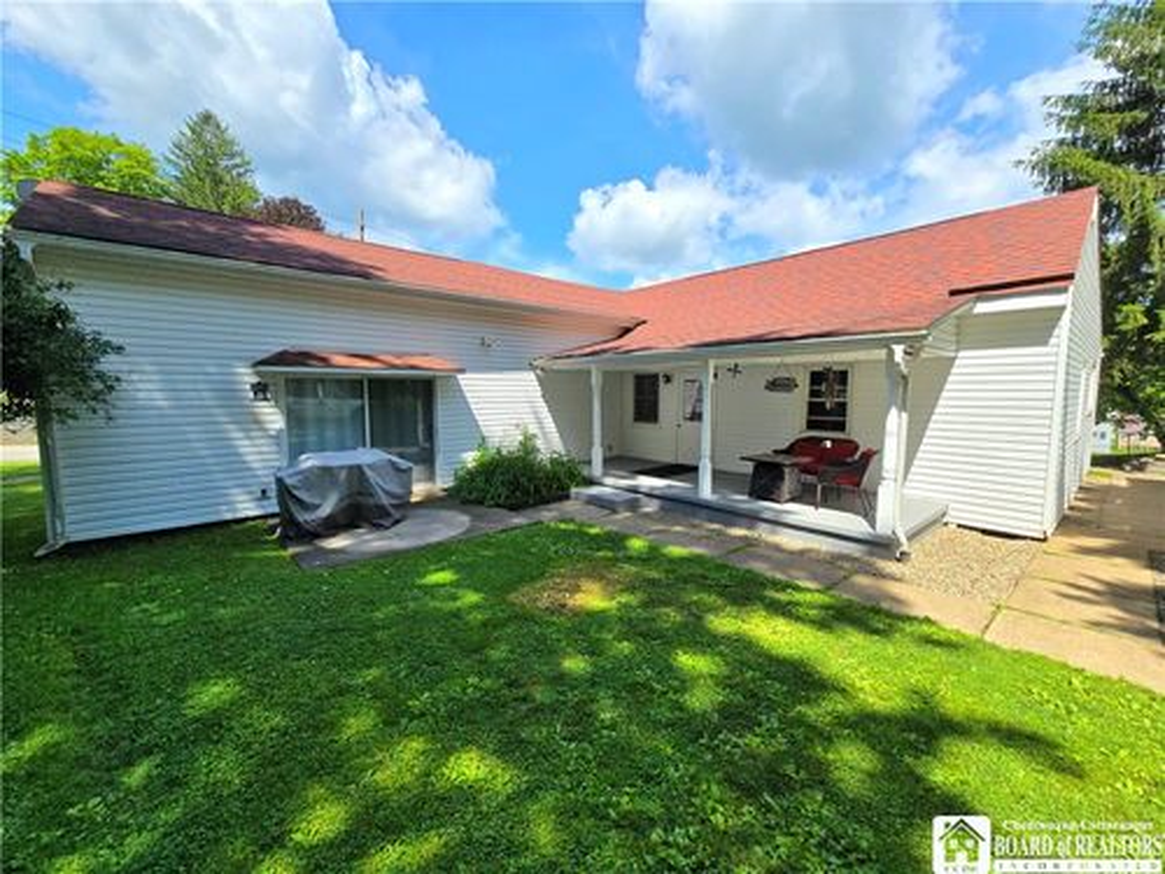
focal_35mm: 13
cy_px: 437
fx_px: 438
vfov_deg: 89.9
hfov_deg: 106.2
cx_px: 582
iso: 50
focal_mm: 2.2
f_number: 2.2
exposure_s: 1/2000
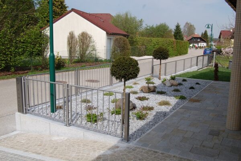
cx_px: 120
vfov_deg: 36.9
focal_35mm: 36
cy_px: 80
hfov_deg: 53.1
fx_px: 241
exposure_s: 1/400
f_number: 10
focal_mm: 24
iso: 200
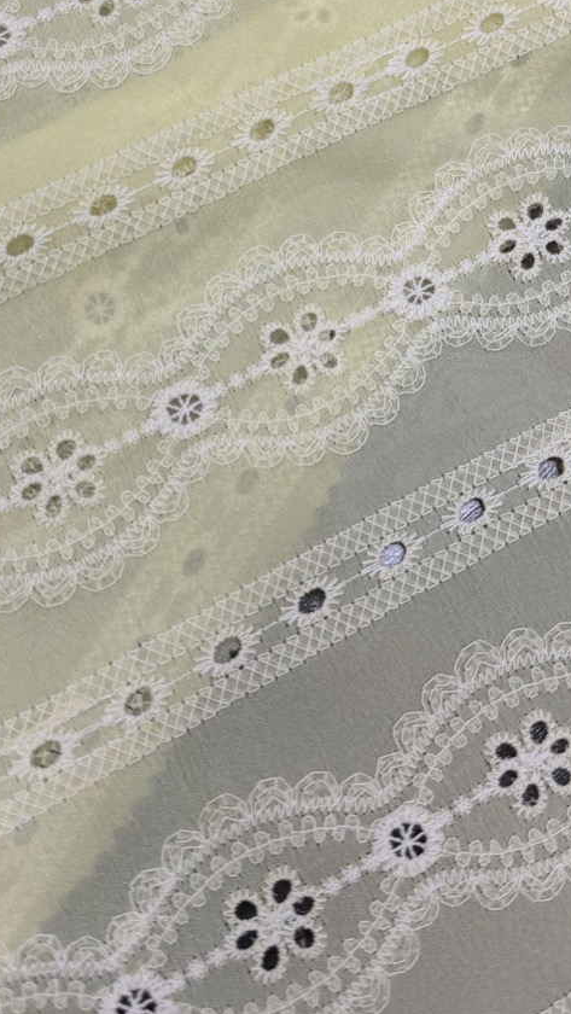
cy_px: 489
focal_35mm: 28
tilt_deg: -69.7
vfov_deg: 67.9
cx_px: 260
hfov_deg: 41.5
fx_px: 753
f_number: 1.78
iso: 80
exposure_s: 1/379
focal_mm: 6.76
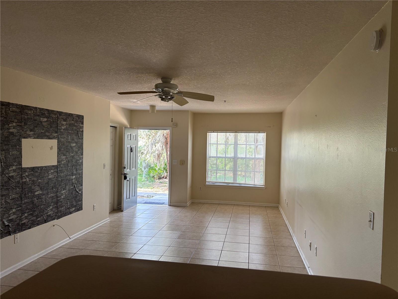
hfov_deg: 67.3
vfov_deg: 53.1
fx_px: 299
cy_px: 150
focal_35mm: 26
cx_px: 199
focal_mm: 5.96
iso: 160
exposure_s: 1/60
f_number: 1.6
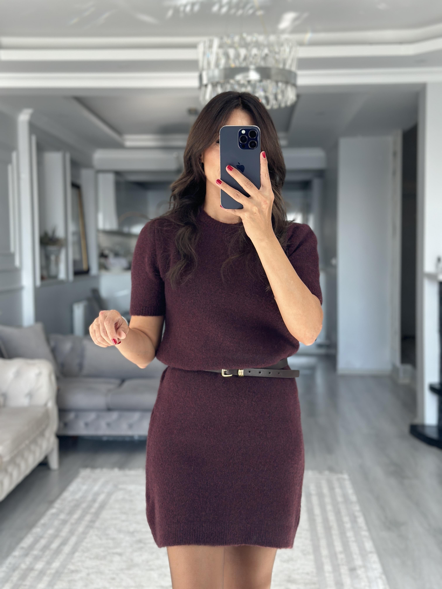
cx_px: 221
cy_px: 294
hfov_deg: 30.3
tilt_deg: -17.6
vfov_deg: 39.7
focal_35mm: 48
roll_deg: -0.8
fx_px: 817
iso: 100
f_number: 1.78
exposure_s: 1/172
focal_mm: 6.86
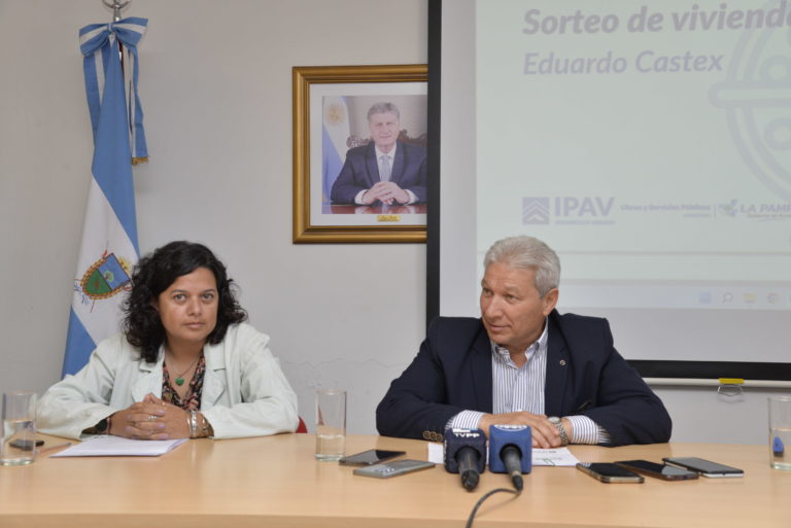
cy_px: 264
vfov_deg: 29.3
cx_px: 396
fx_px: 1011
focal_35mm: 46
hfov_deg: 42.7
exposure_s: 1/200
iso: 800
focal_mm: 46
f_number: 5.6
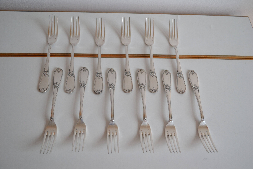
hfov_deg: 53.1
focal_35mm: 36
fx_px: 253
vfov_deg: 36.9
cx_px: 126
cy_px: 84
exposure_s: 1/80
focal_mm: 24
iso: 400
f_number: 5
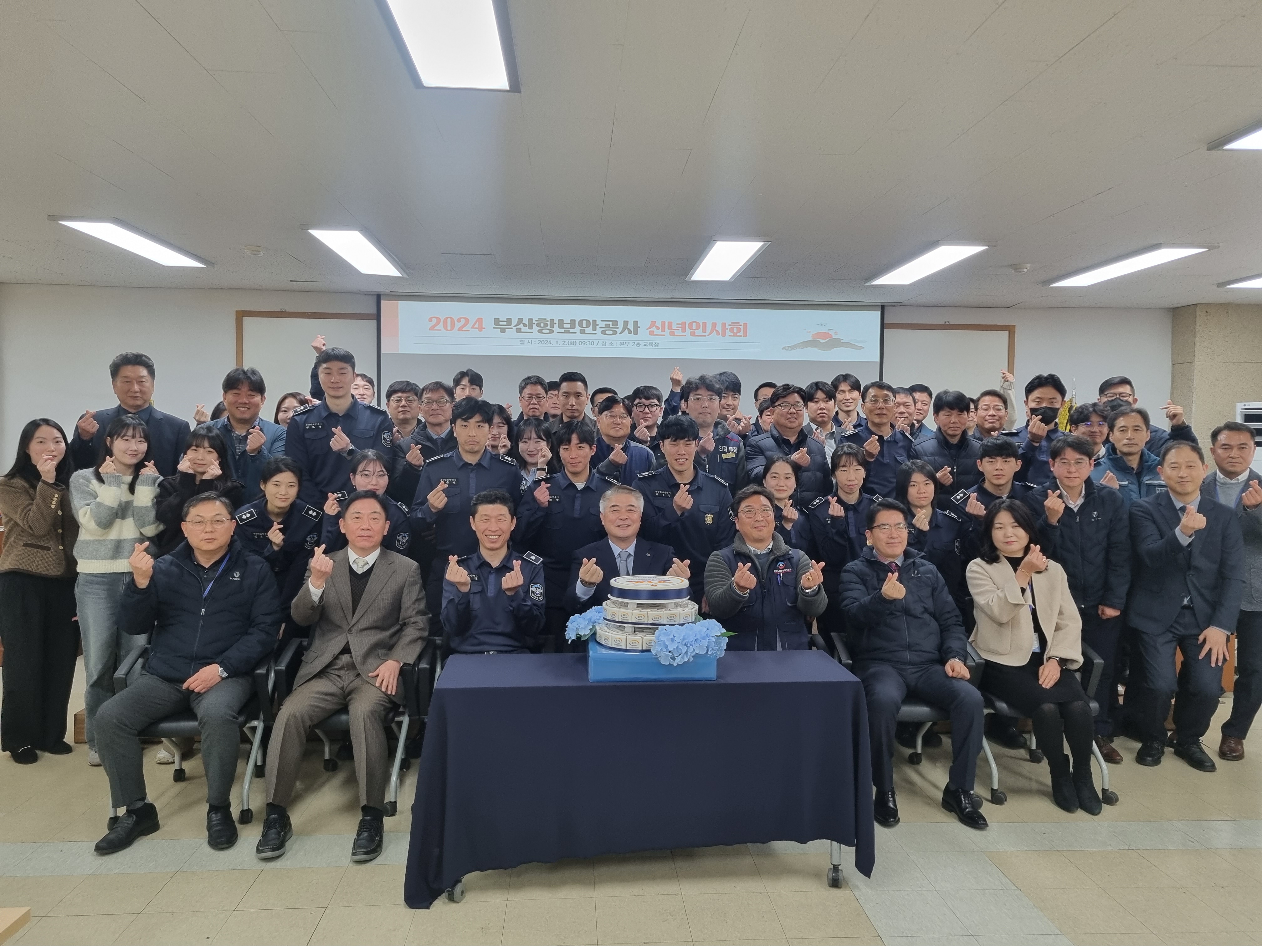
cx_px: 631
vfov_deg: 53.1
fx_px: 948
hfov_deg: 67.3
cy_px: 473
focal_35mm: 26
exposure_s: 1/120
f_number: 1.8
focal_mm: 5.4
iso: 200
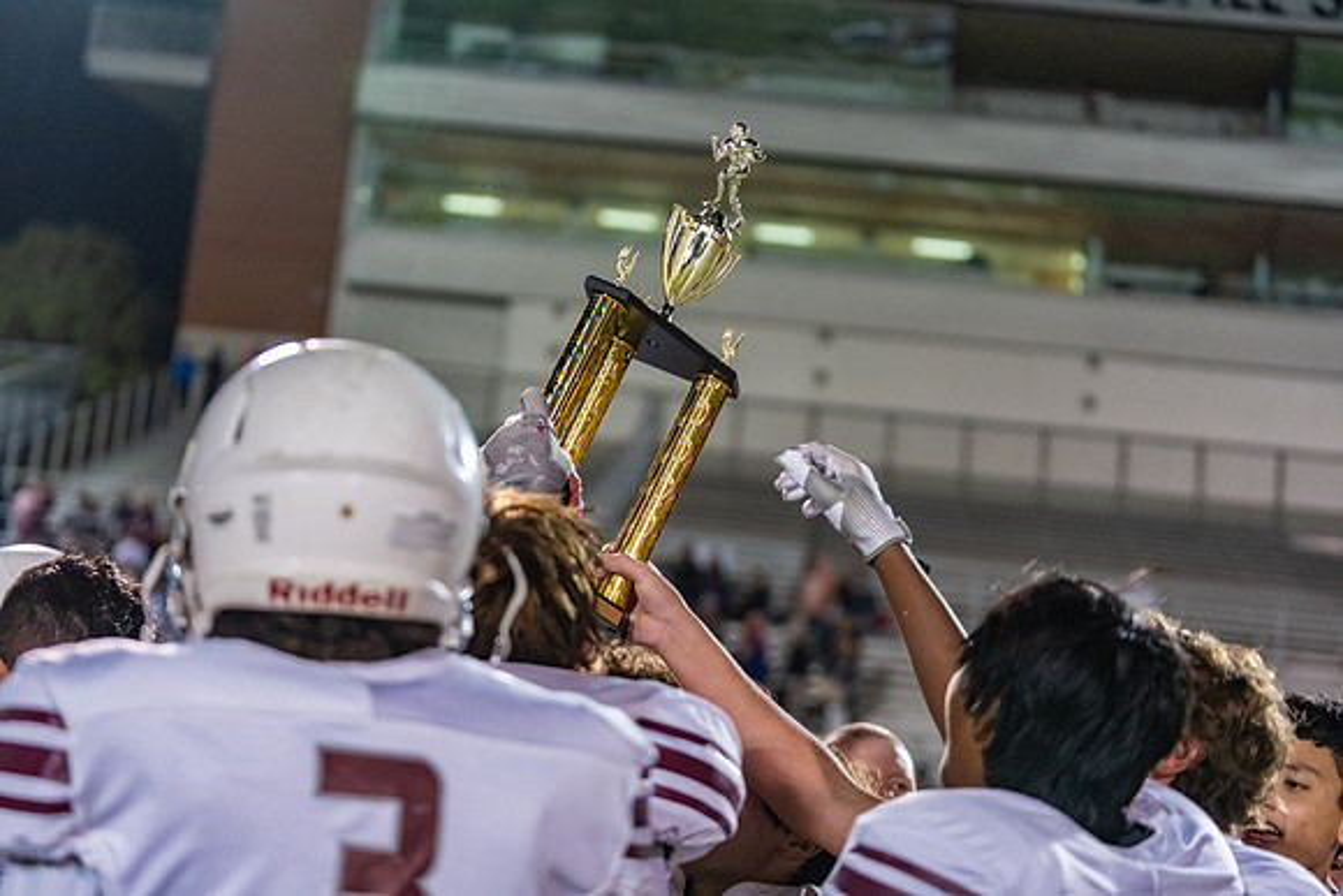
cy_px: 448
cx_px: 672
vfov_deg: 19.5
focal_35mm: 70
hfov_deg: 28.8
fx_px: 2612
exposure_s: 1/500
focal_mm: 70
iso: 5000
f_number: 2.8
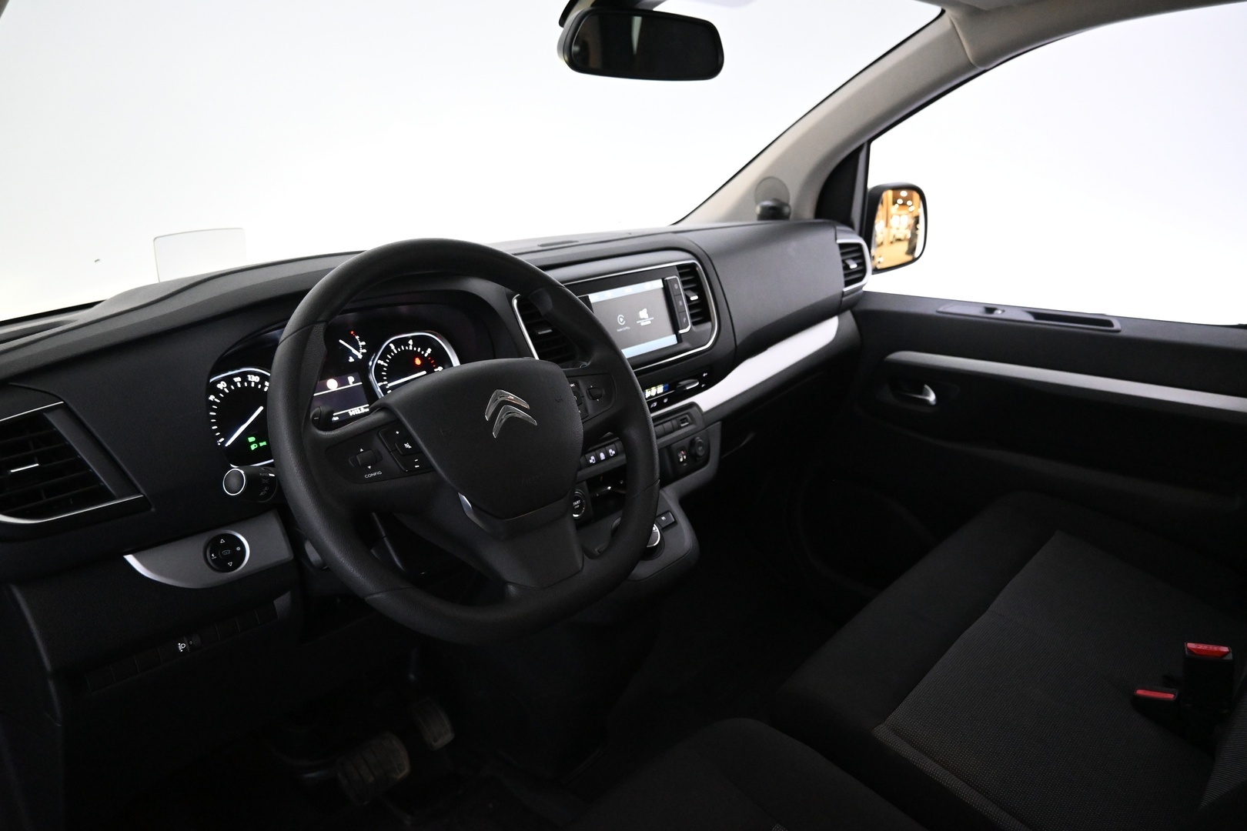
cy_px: 416
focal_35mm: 24
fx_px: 831
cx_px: 624
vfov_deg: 53.1
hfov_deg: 73.7
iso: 4500
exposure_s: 1/60
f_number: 3.5
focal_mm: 16
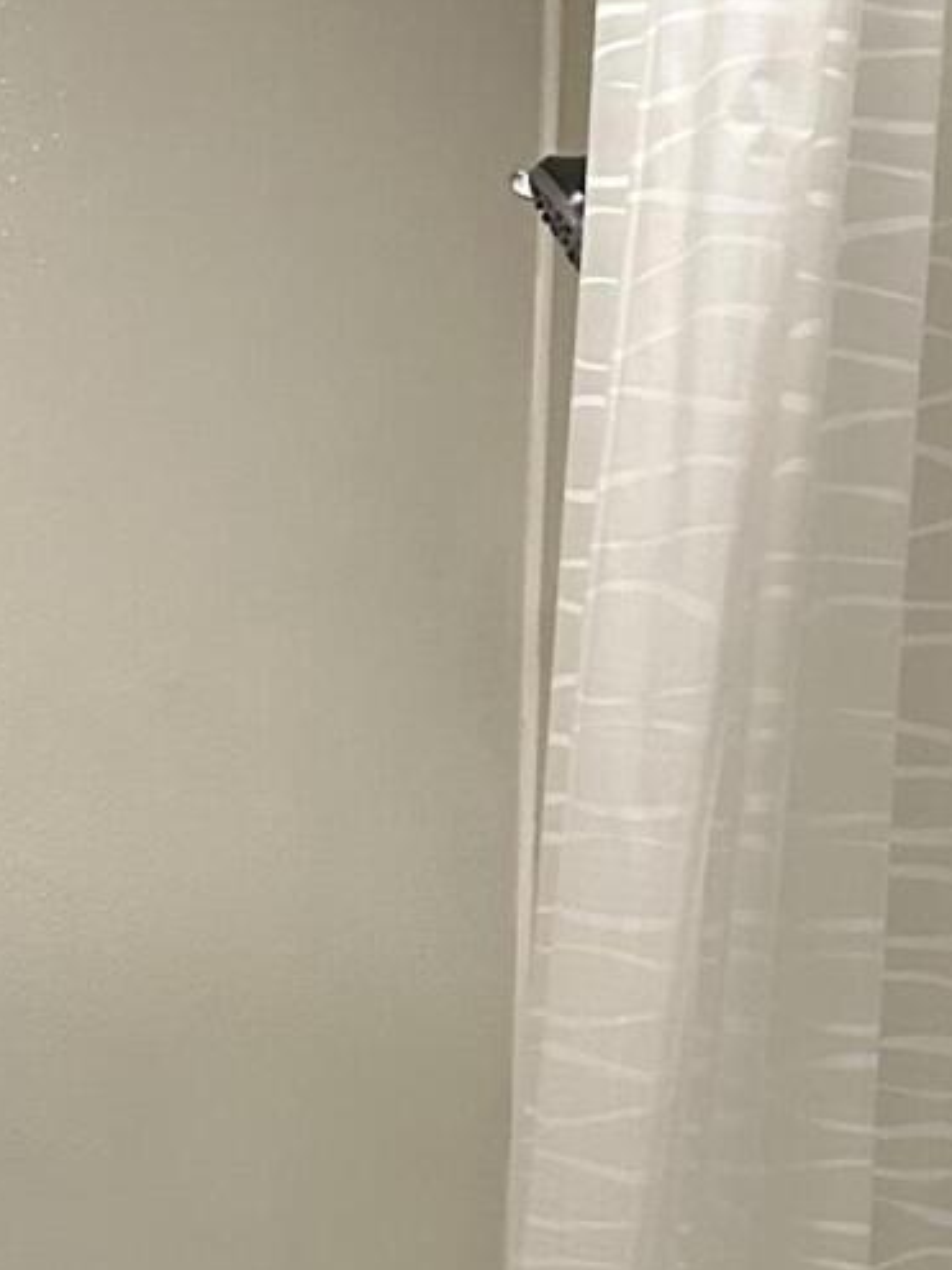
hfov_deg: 15.1
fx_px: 3558
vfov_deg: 17.1
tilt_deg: -14.7
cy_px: 2206
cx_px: 760
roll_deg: -2.2
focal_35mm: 97
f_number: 1.78
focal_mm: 6.86
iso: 640
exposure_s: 1/60
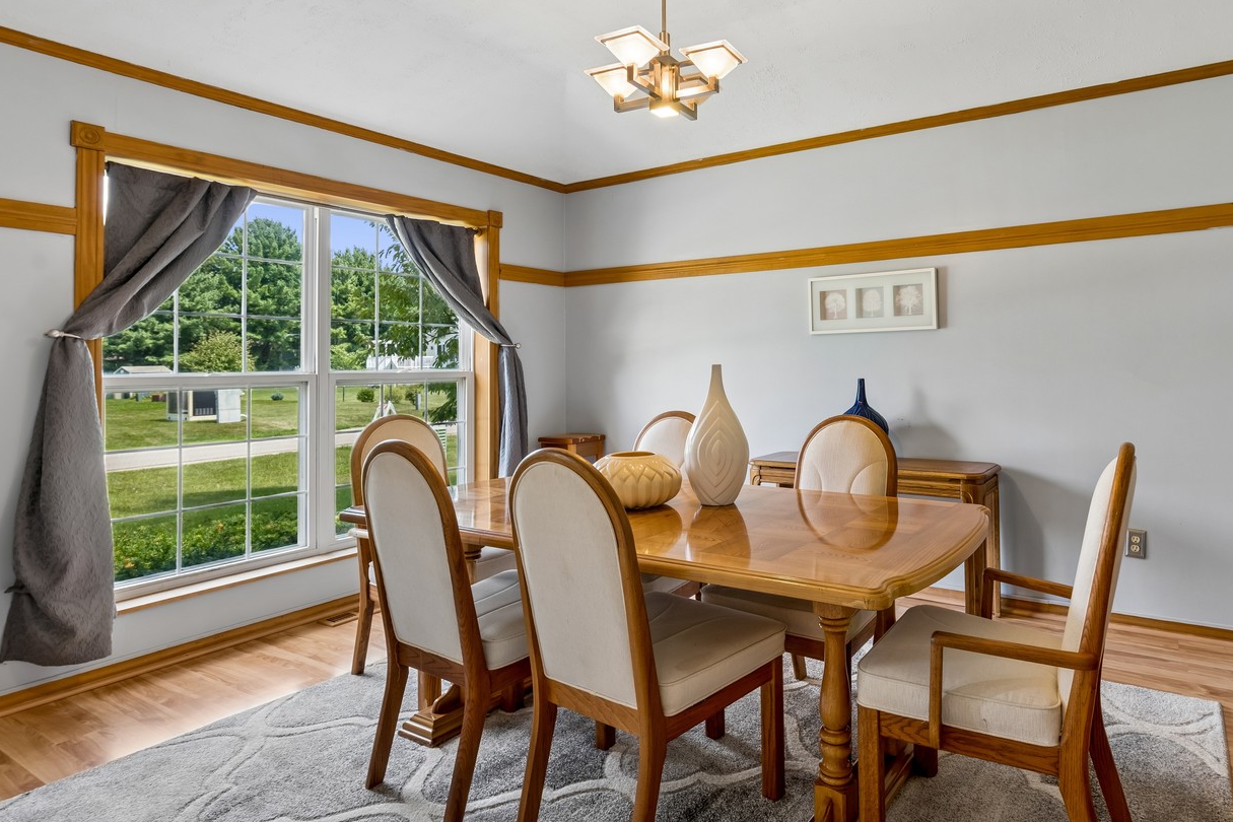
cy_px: 368
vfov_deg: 61.8
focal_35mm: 20
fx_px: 685
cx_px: 744
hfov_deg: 82.9
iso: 200
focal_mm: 15
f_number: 8
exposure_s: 1/13
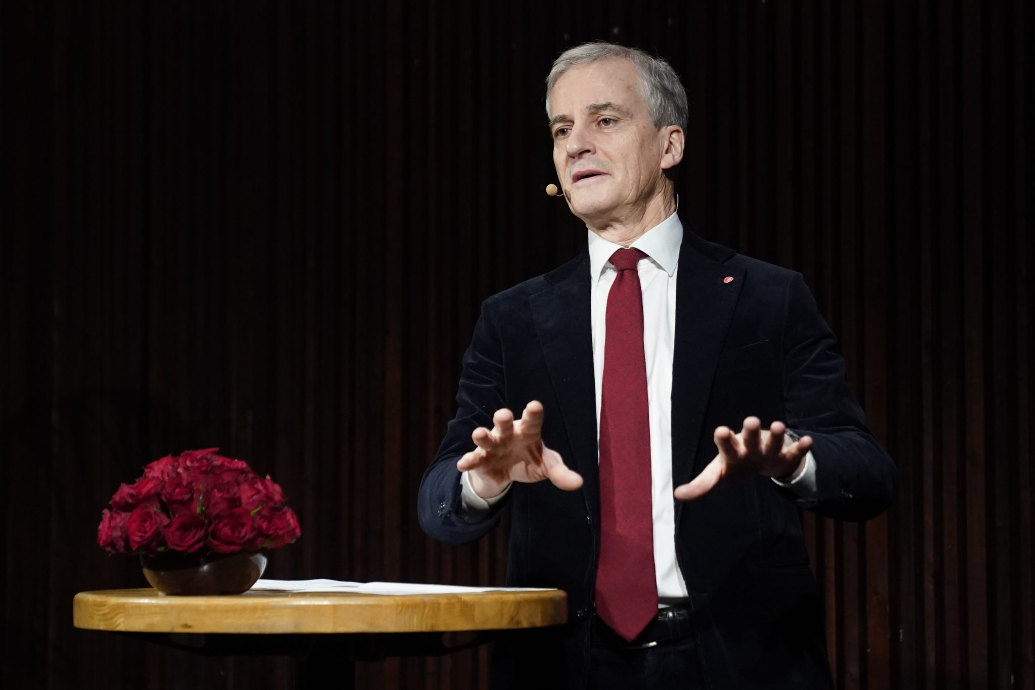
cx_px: 518
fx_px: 3018
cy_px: 345
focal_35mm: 105
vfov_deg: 13.0
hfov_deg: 19.5
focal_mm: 70
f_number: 3.2
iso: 3200
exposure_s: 1/200
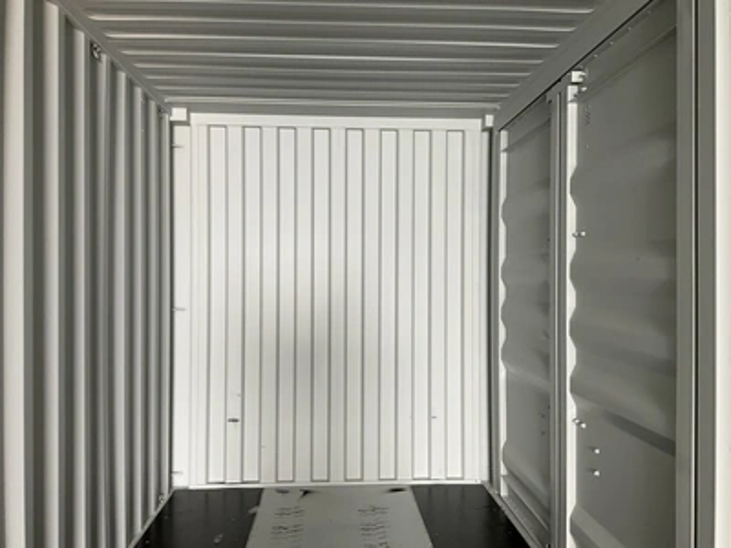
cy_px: 274
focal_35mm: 29
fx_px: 612
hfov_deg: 61.7
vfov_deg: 48.2
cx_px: 366
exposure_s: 1/60
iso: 80
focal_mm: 3
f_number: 1.8
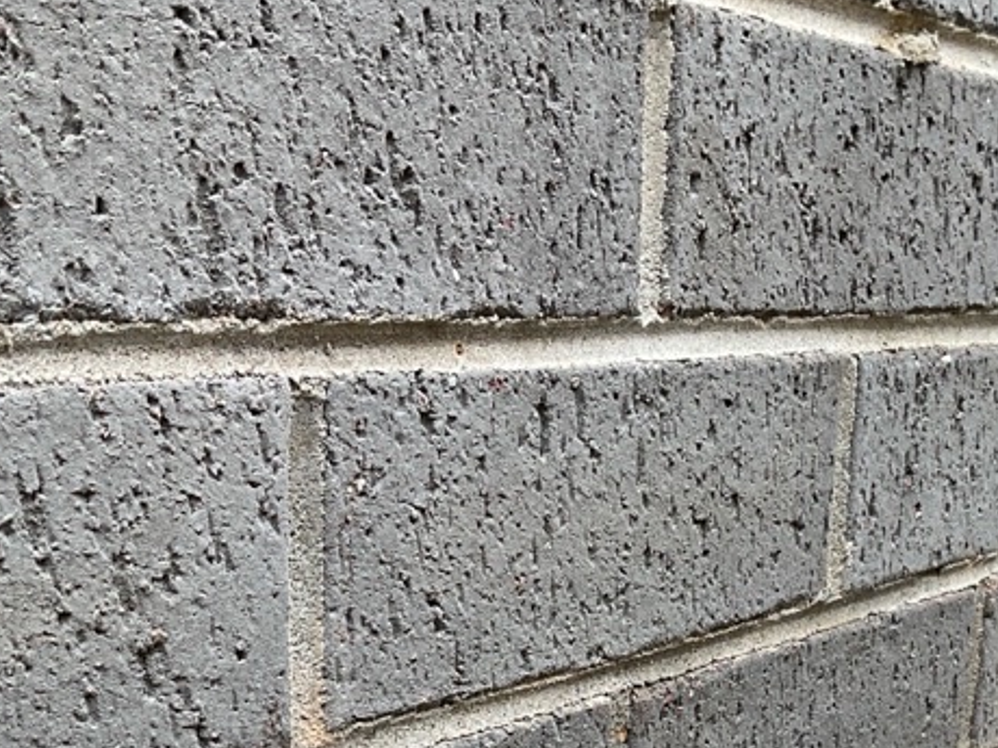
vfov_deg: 22.3
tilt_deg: -17.0
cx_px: 636
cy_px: 772
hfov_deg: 30.6
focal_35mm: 63
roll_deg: -1.4
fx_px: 1816
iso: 40
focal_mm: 3
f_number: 1.8
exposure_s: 1/120
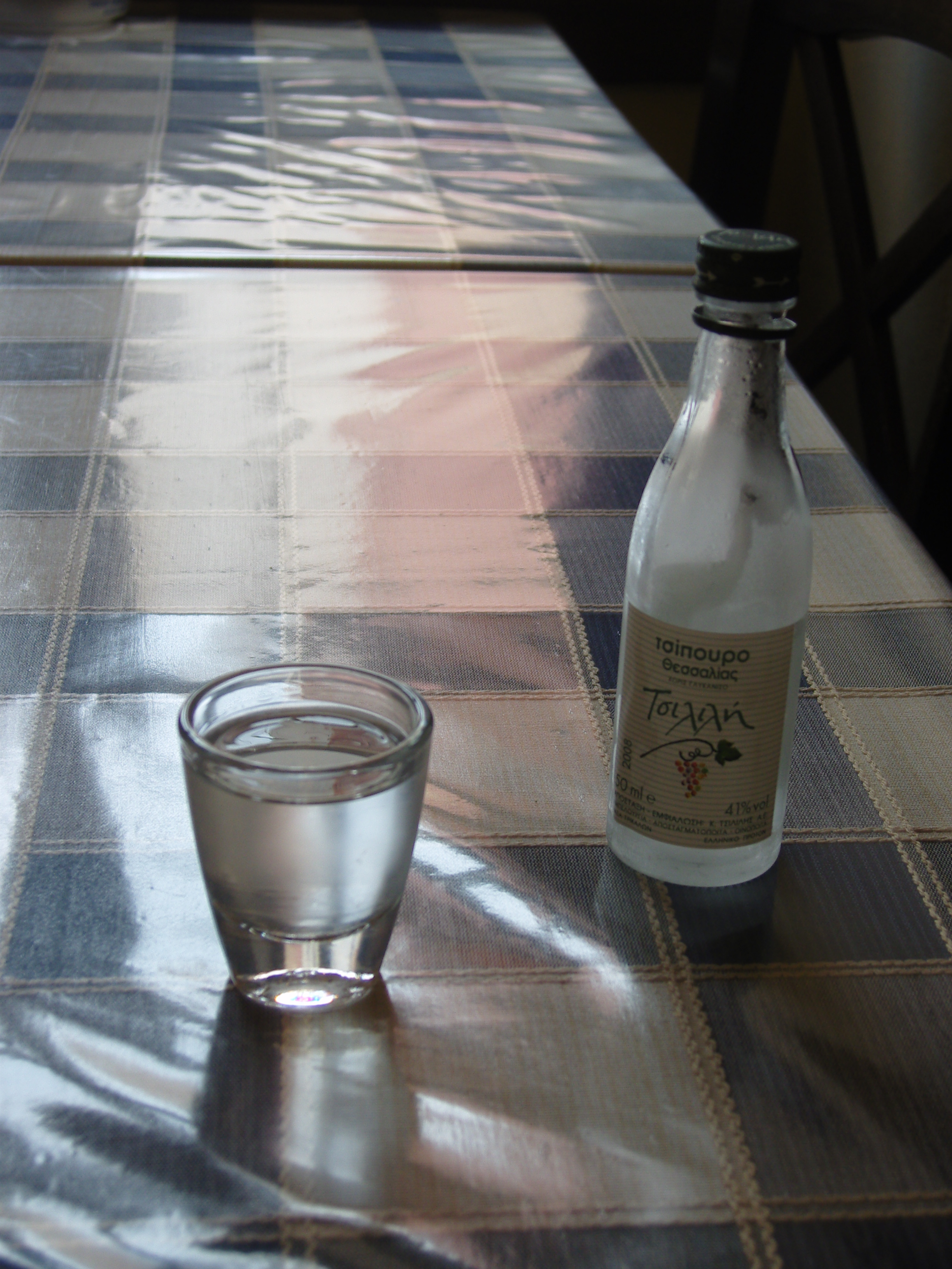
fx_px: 2310
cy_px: 634
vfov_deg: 30.7
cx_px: 476
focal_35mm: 63
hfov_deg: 23.3
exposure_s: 1/125
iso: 100
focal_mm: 13.6
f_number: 3.8
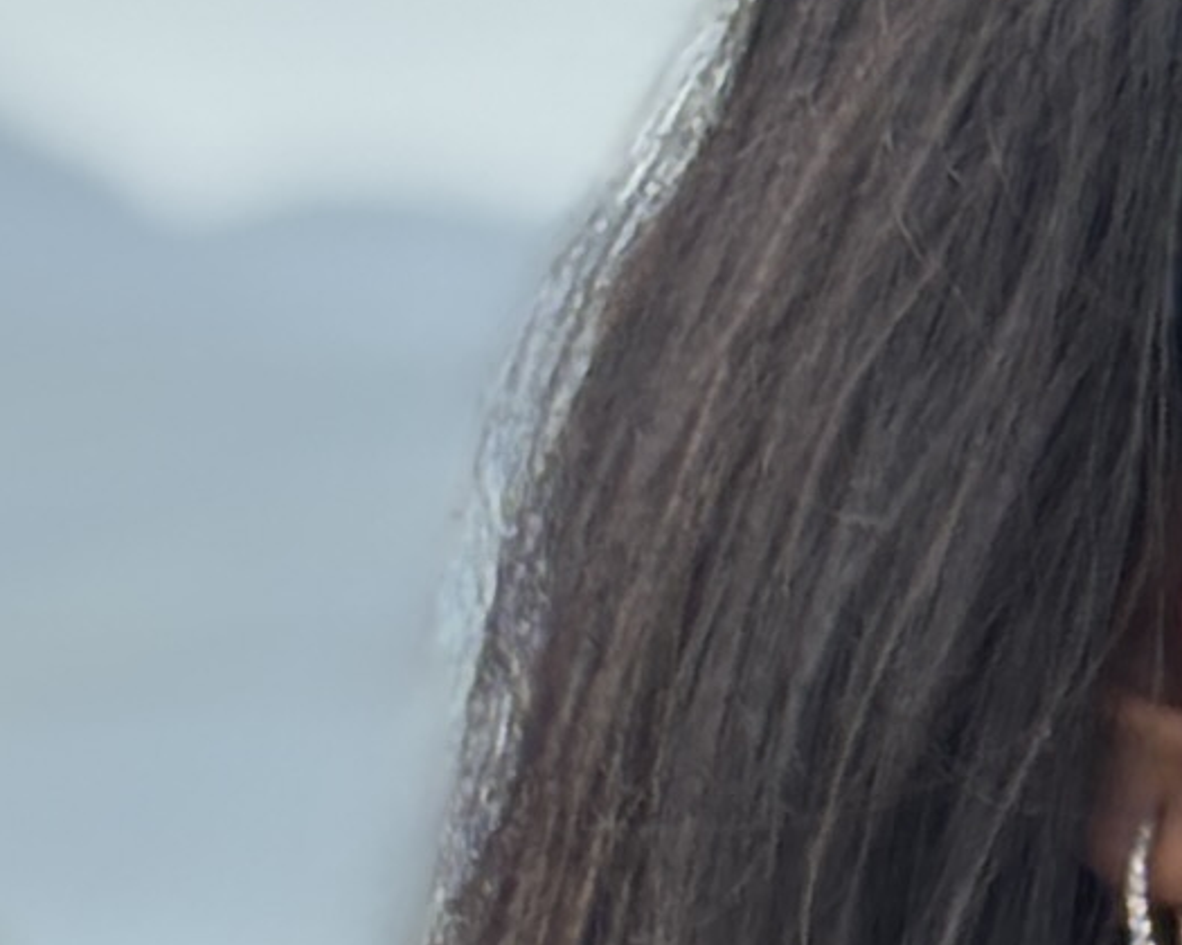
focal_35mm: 390
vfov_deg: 3.8
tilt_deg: -5.8
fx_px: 13643
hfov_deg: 4.9
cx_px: 1686
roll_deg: +0.7
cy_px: 2882
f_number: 1.6
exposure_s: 1/268
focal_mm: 5.96
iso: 32
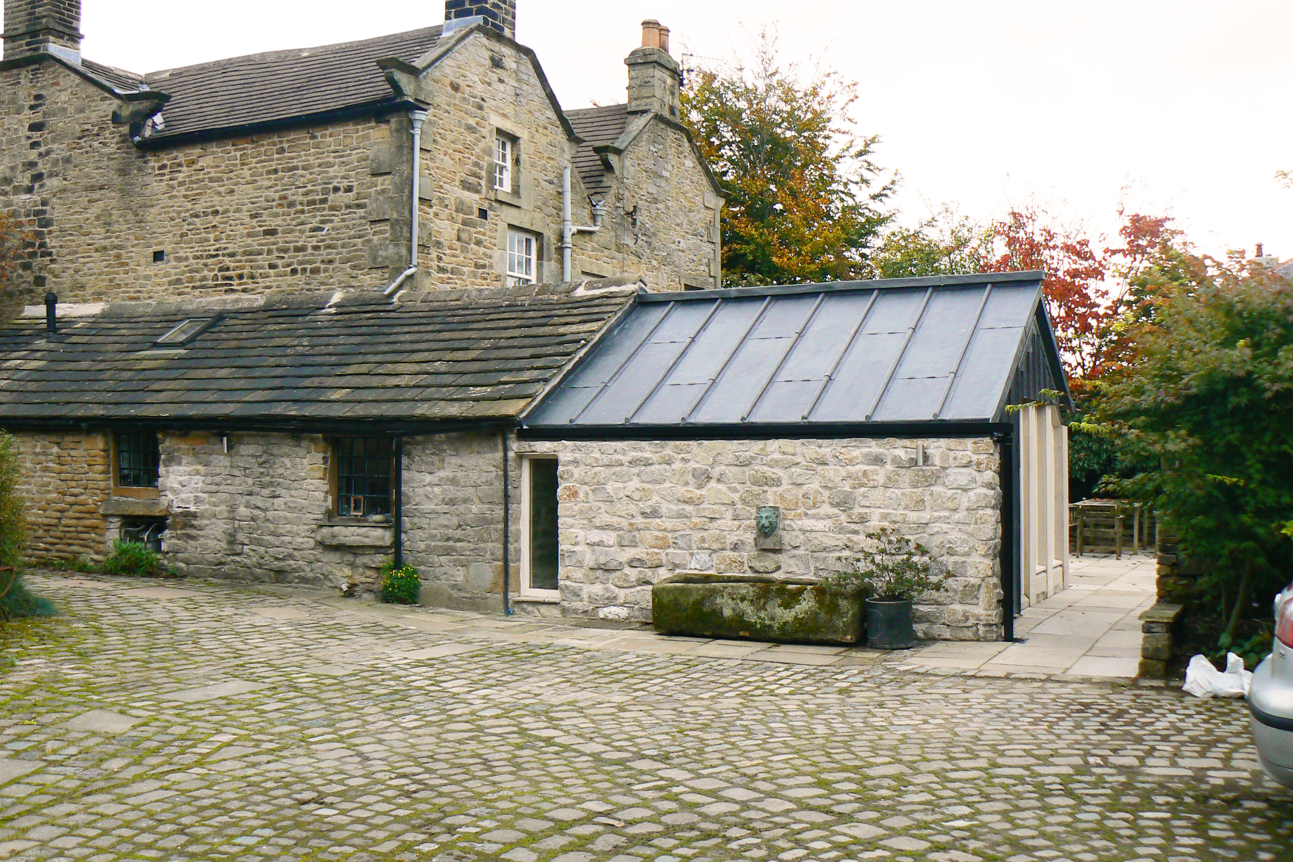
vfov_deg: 35.0
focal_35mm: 38
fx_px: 1365
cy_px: 383
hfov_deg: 50.7
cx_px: 645
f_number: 4
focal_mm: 6
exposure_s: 1/80
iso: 80
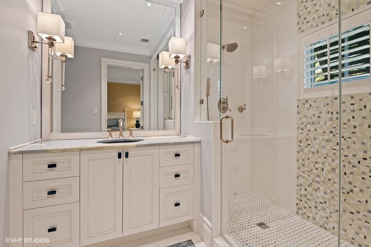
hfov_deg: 93.3
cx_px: 186
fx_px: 175
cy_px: 124
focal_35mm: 17
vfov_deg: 70.5
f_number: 8
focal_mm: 17
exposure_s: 1/8
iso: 250
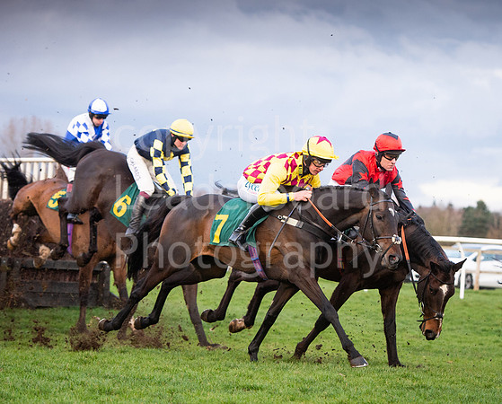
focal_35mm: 156
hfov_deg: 12.4
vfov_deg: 10.0
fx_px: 2316
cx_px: 333
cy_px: 236
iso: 2000
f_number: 4.5
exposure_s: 1/1250
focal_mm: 112
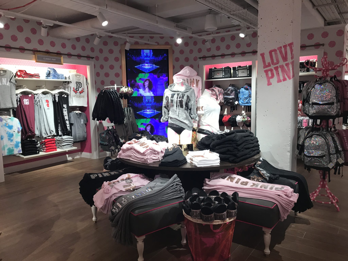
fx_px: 281
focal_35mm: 28
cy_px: 130
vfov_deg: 49.7
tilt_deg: -6.0
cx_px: 174
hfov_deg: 63.4
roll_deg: +0.2
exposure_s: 1/33
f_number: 1.8
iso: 25
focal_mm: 3.99
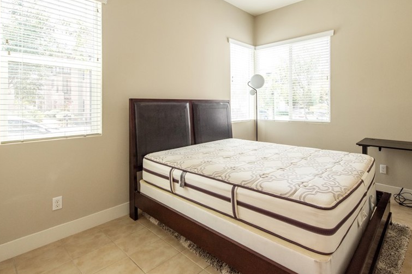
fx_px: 217
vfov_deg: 63.9
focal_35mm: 19
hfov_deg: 86.2
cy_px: 108
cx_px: 240
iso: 400
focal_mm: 14
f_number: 7.1
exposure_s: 1/200
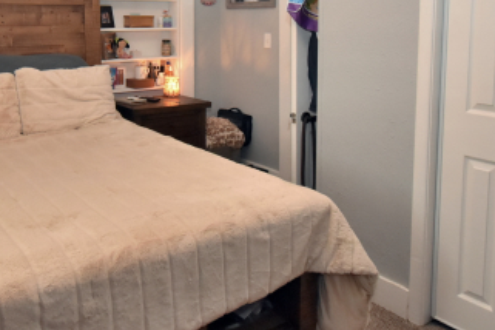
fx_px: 481
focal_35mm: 35
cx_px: 193
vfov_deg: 36.9
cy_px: 82
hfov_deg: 54.0
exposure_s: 1/60
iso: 1800
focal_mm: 10
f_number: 4.5
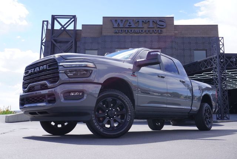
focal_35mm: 34
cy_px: 80
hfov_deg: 55.1
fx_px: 227
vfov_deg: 38.4
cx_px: 118
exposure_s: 1/125
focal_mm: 23
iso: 100
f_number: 8
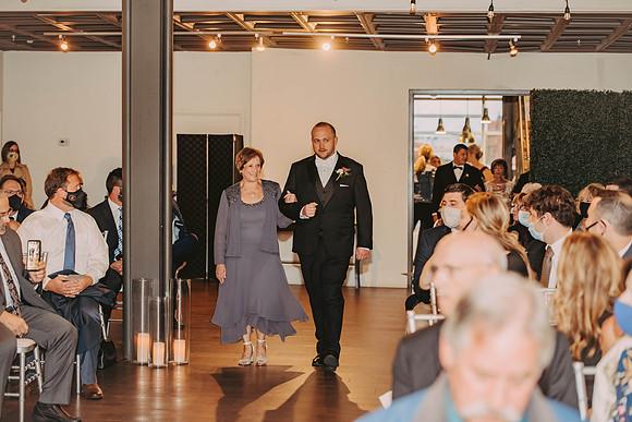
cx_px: 316
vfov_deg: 17.1
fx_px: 1405
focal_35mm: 80
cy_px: 211
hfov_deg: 25.4
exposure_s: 1/60
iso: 500
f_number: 3.2
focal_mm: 80
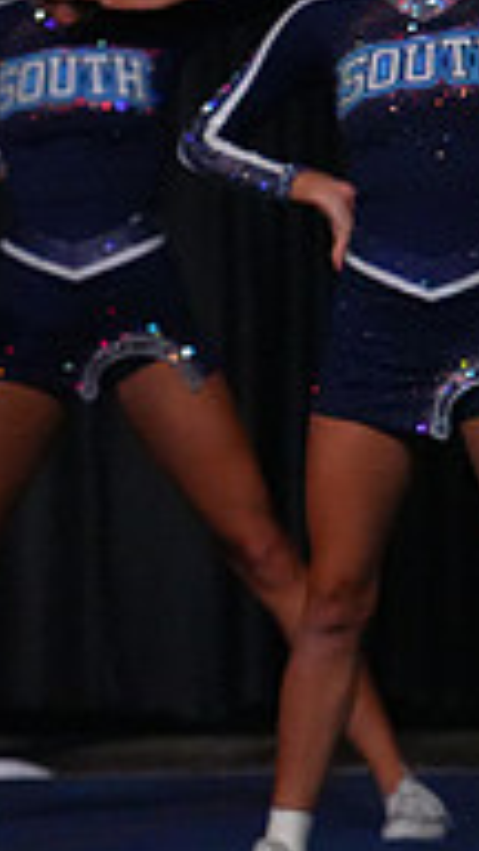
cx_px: -723
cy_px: 410
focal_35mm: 697
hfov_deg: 1.7
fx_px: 15738
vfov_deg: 3.1
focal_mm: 220
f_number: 5.6
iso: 16000
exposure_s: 1/1250
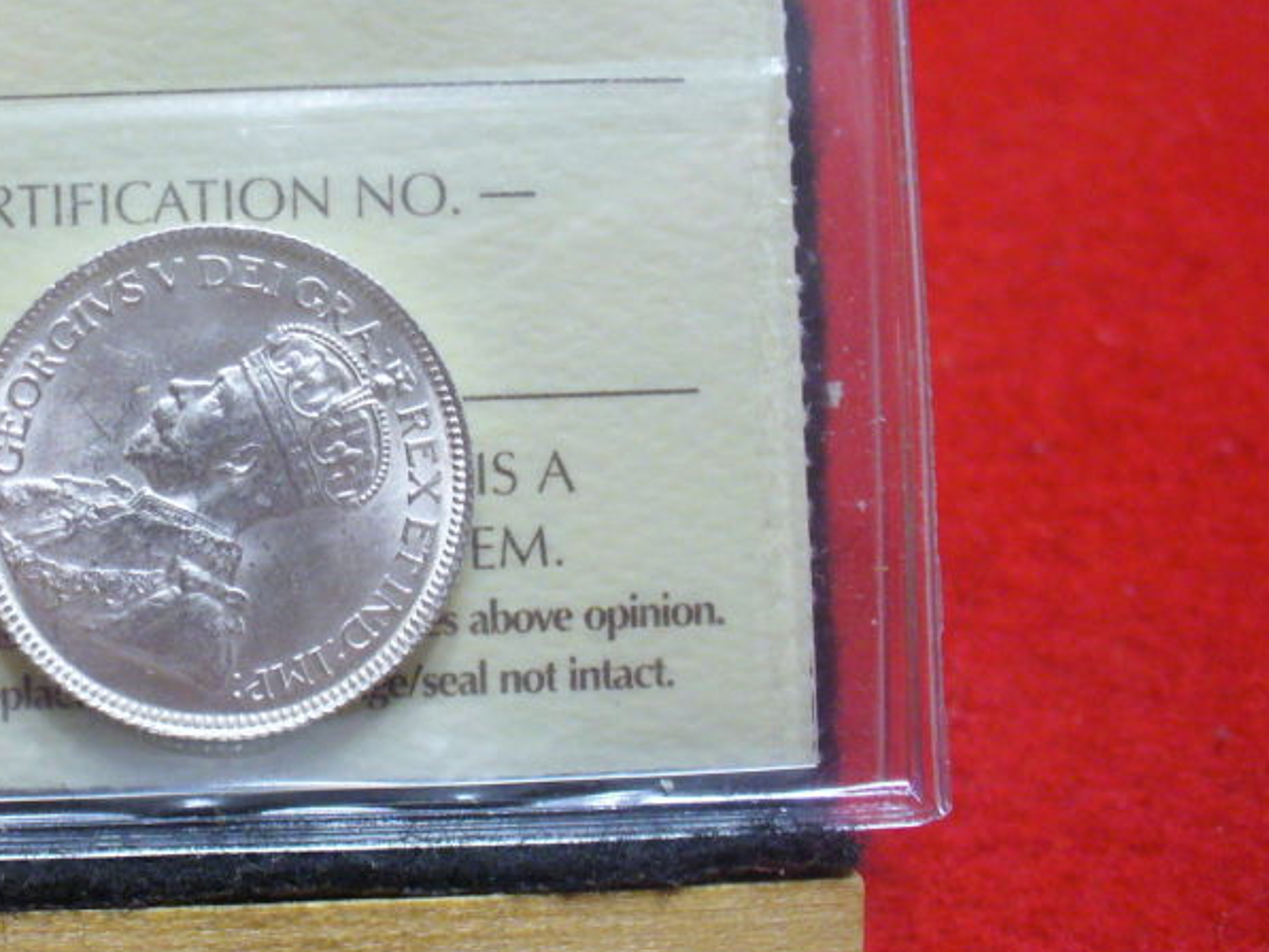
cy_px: 332
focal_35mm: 62
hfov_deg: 30.4
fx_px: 2273
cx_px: 234
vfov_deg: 23.6
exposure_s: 1/20
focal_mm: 6.1
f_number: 2.8
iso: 200
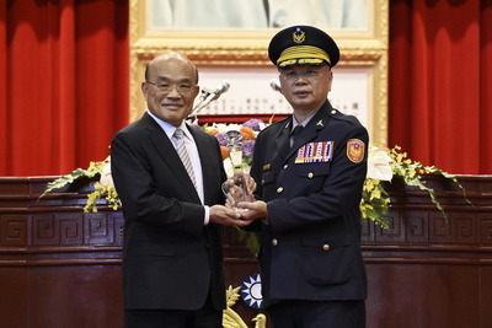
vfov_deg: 4.6
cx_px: 246
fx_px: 4101
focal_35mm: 300
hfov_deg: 6.9
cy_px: 164
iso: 6400
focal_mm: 200
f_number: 5.6
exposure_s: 1/200
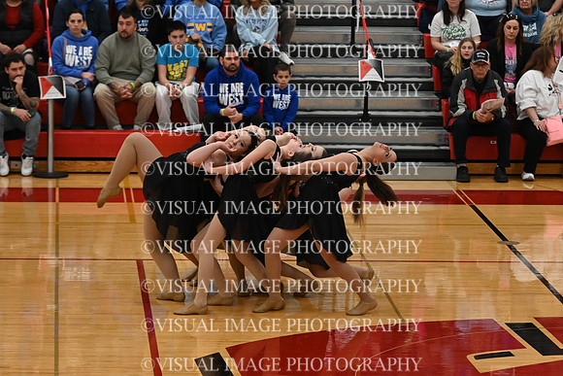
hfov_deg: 11.4
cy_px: 188
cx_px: 282
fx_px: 2816
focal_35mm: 180
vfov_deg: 7.6
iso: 5000
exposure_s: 1/400
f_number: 4
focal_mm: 120
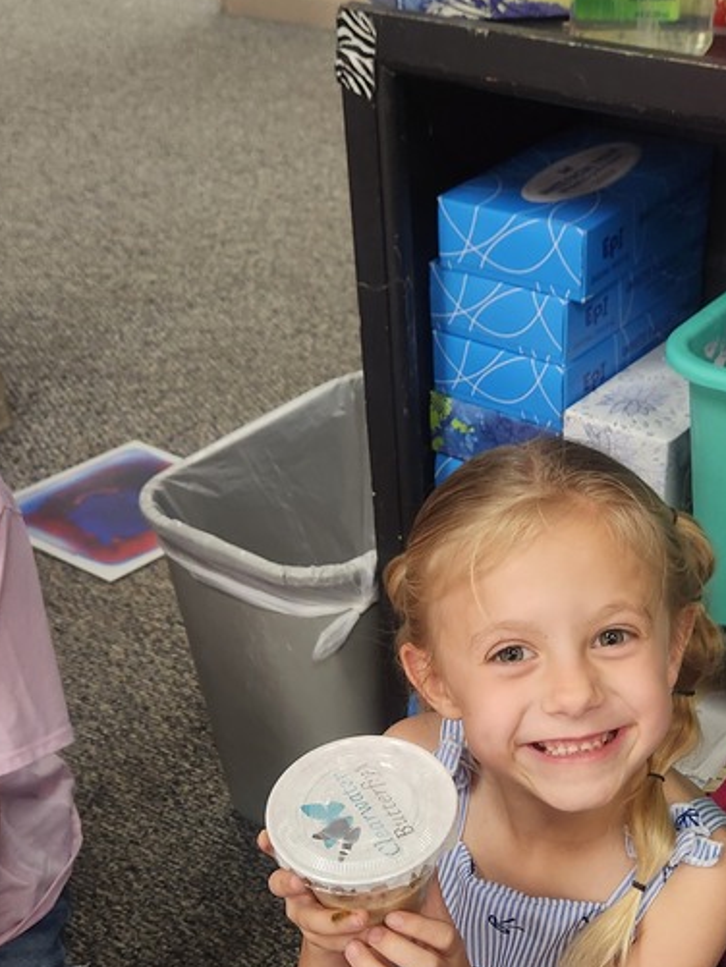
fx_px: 1314
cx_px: 589
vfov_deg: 39.7
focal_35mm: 47
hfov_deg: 30.1
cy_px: 681
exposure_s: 1/120
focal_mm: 5.4
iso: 250
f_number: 1.8
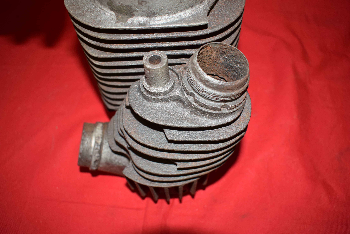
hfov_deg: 59.5
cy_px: 117
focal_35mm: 32
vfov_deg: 41.7
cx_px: 175
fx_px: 306
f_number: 5
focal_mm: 21
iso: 640
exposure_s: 1/160
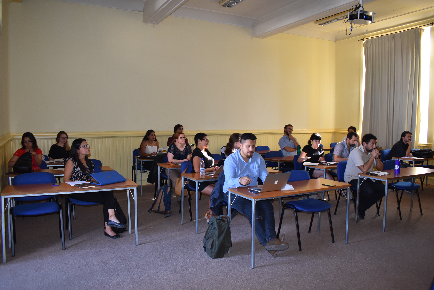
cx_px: 217
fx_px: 326
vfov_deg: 48.0
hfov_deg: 67.3
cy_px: 145
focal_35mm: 27
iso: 800
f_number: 4.5
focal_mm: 18
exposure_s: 1/80
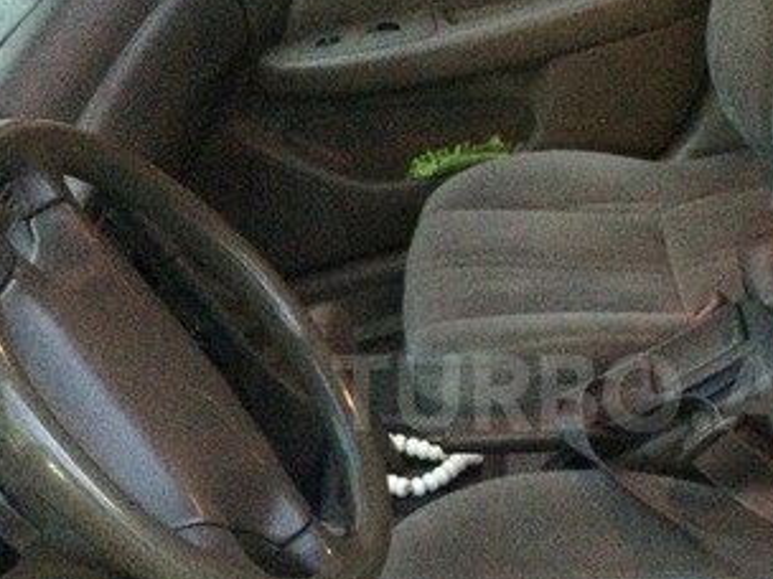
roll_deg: +17.8
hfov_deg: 30.2
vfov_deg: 23.2
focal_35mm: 63
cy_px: 392
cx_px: 592
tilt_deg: -30.4
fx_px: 1407
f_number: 2.2
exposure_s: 1/17
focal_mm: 4.15
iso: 800
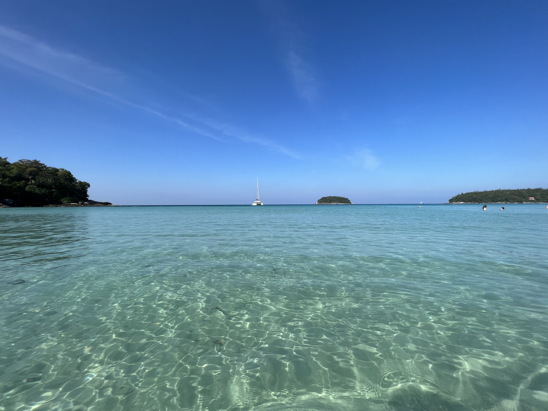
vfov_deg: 89.9
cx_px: 274
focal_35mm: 13
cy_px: 206
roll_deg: -0.1
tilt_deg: -0.7
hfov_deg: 106.2
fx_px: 206
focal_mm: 1.57
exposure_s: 1/2370
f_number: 1.8
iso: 32
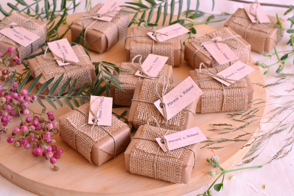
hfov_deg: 22.6
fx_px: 735
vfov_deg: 15.2
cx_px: 147
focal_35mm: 90
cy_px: 98
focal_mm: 60
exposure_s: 1/100
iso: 800
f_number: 8
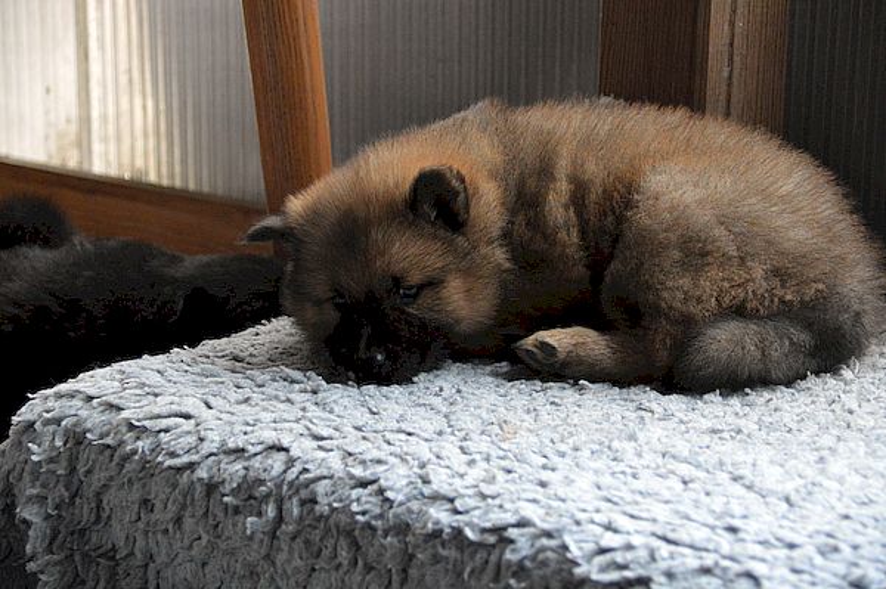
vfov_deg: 10.6
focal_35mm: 129
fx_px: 3172
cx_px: 443
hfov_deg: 15.9
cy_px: 294
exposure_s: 1/500
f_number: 5.3
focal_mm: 86
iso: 3200
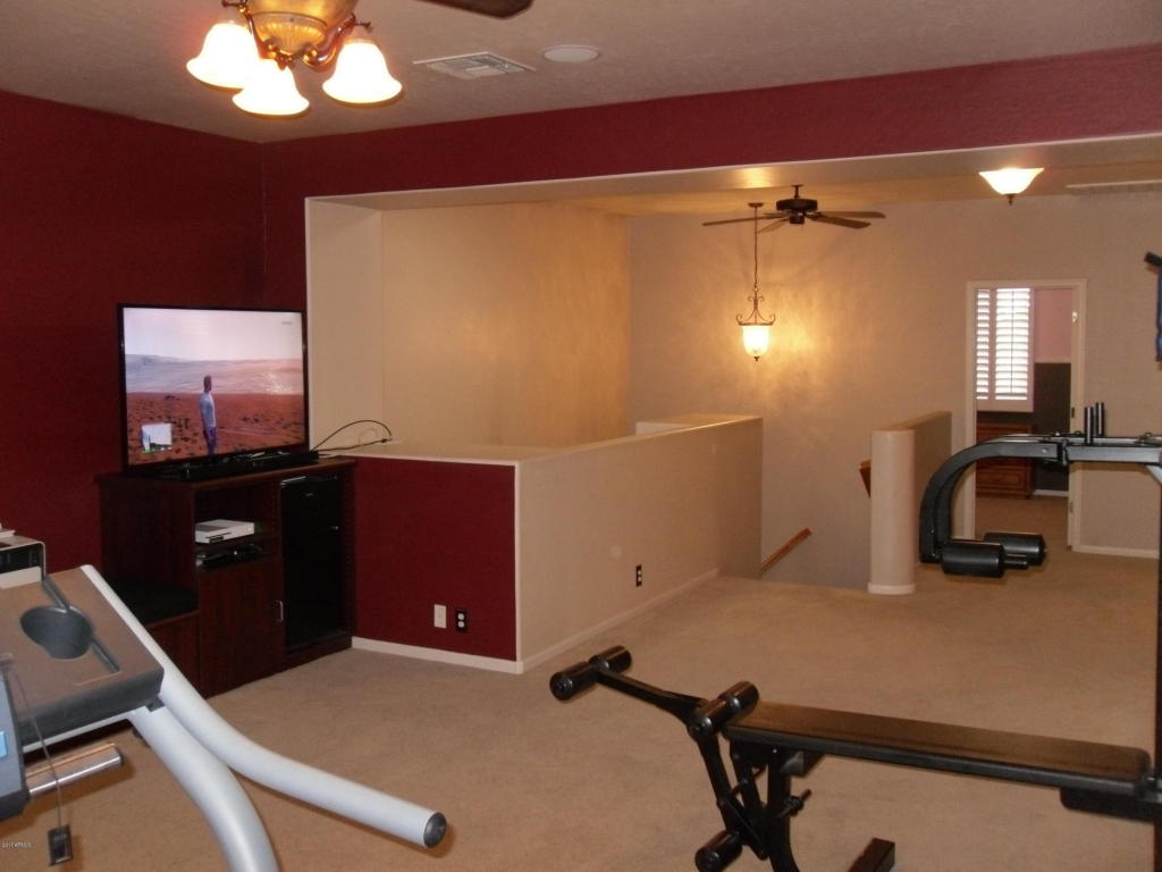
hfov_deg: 42.1
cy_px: 436
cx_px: 581
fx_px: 1511
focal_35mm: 45
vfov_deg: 32.2
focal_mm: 6.3
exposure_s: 1/45
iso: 400
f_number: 3.5
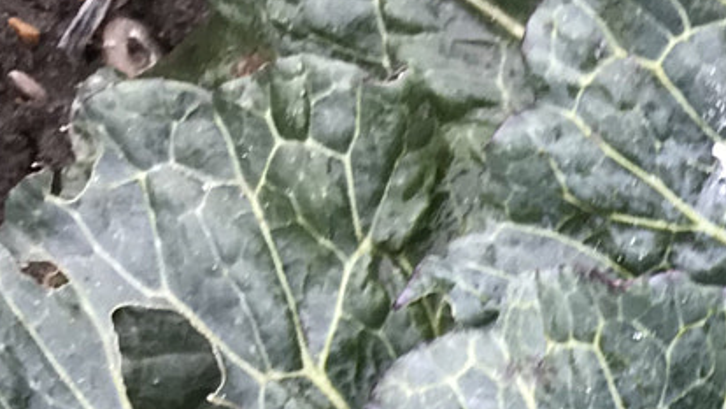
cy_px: 987
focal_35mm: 118
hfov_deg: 16.9
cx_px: 998
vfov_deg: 9.2
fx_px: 2272
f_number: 1.8
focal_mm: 3.99
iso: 25
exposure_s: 1/100
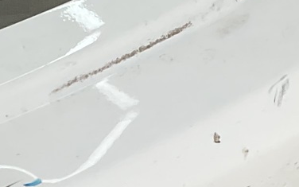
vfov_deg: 7.8
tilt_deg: -32.5
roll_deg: +5.0
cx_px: -197
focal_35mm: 165
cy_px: 248
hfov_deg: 11.9
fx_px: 1345
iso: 16
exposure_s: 1/524
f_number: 1.8
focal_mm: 3
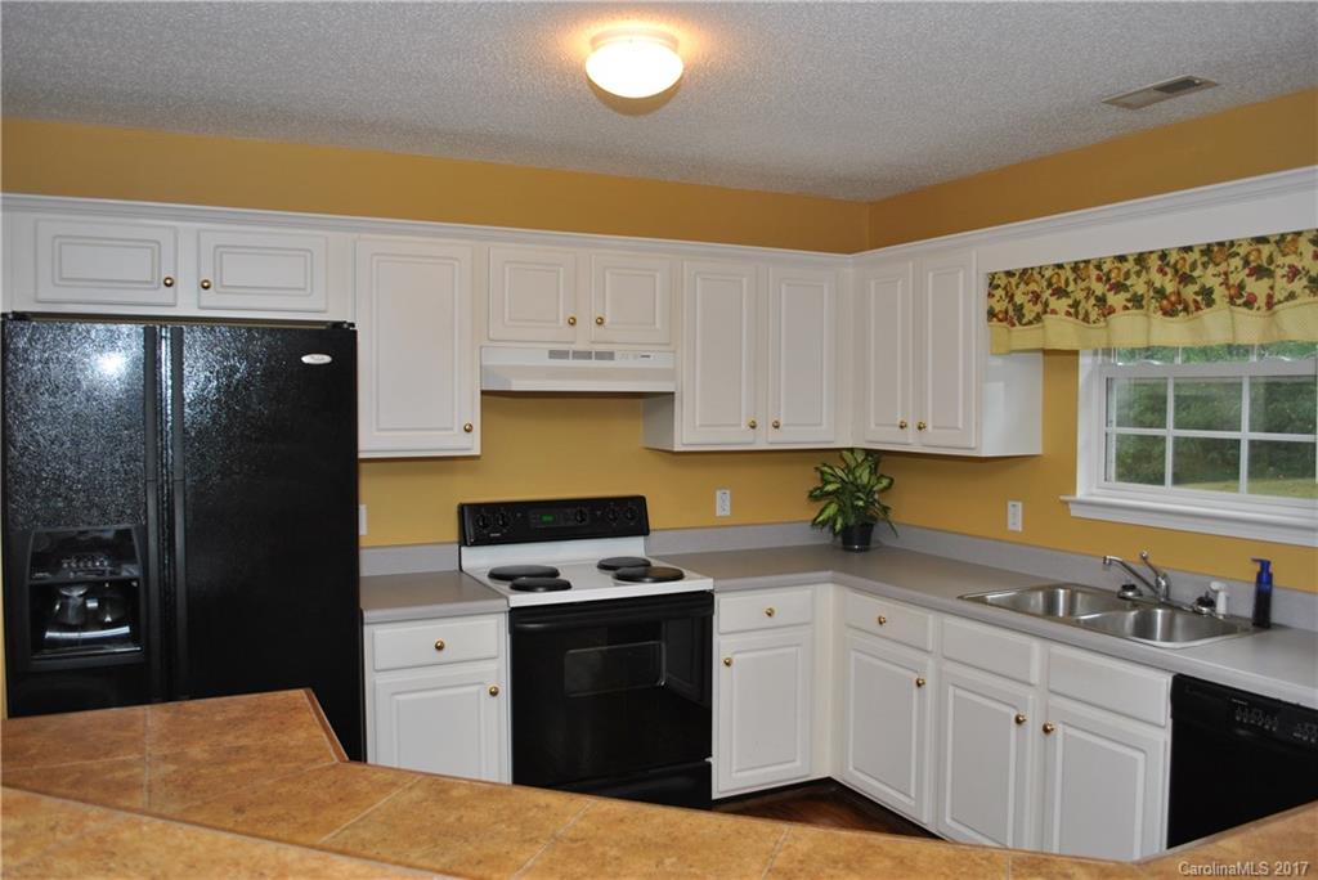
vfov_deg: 48.0
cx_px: 659
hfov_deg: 67.4
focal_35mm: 27
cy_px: 440
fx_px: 989
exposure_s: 1/60
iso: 200
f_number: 4
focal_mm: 18
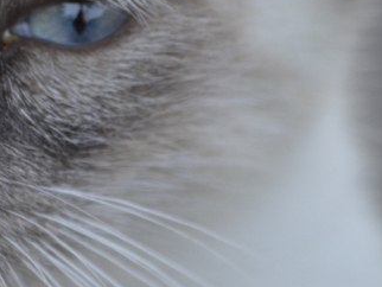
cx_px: -40
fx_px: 10259
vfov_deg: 1.6
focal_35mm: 929
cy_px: 128
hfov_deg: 2.1
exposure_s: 1/125
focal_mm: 260
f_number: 5.6
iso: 1600
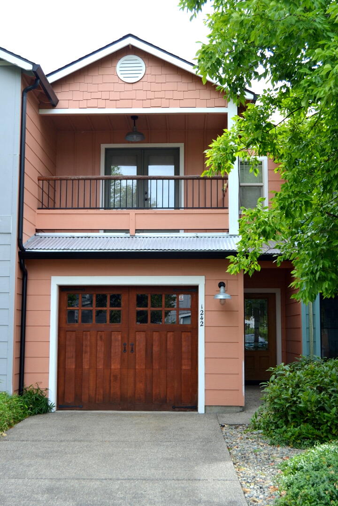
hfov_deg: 29.9
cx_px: 169
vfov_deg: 43.6
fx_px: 634
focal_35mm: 45
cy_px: 253
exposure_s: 1/125
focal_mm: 30
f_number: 5.6
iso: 100
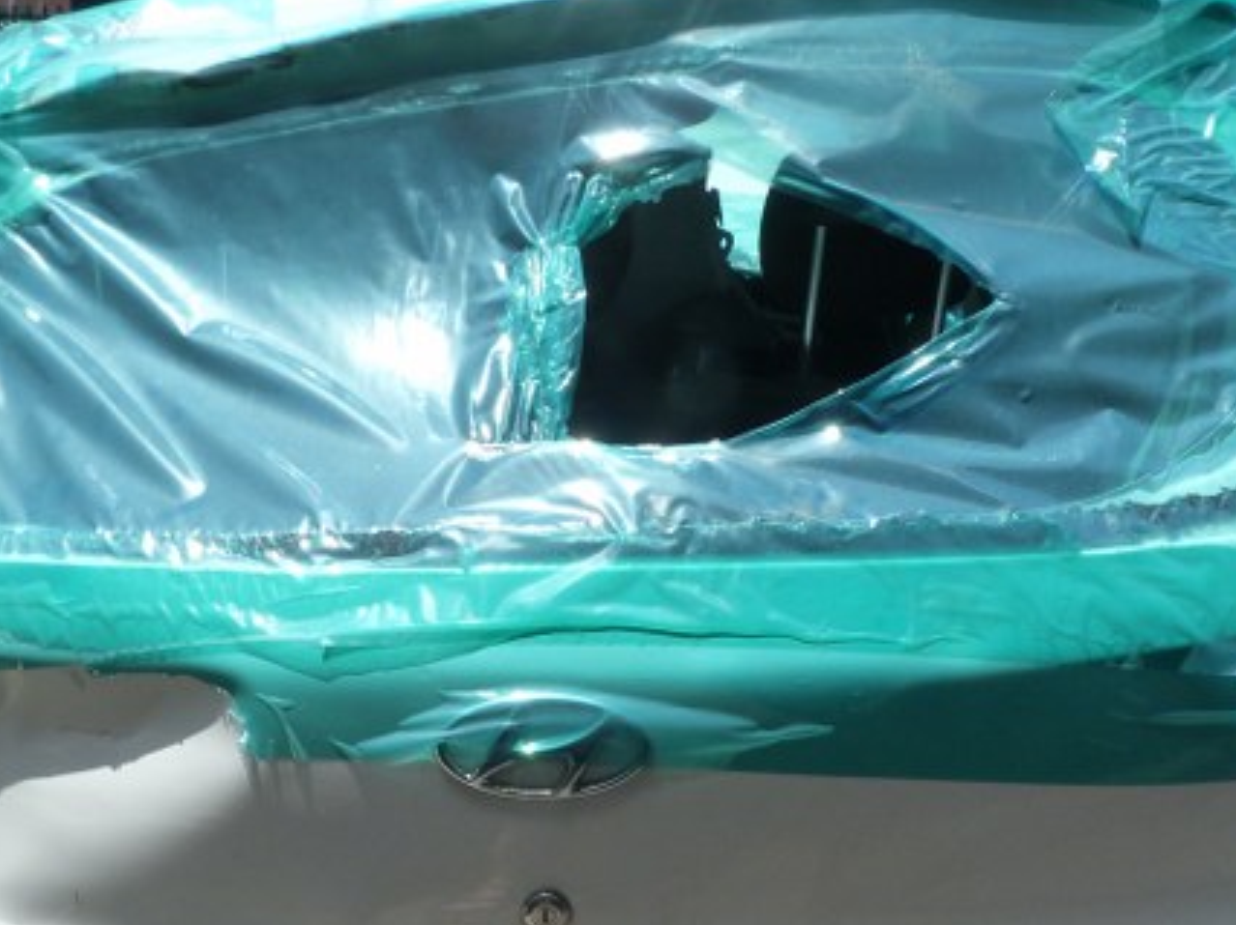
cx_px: 580
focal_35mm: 47
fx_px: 1677
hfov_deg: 40.4
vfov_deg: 30.3
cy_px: 705
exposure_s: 1/250
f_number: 5
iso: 125
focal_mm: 4.5
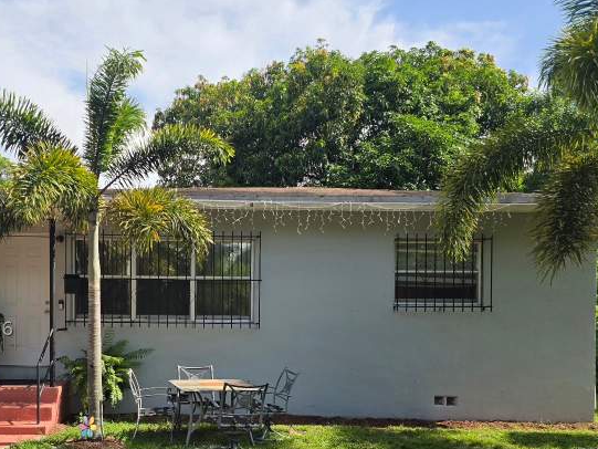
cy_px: 328
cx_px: 182
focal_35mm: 34
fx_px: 587
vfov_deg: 40.8
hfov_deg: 52.5
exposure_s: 1/667
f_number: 1.7
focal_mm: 6.3
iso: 12
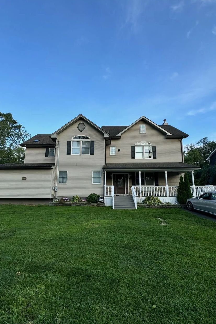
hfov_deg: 73.7
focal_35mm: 16
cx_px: 105
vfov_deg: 96.7
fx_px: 144
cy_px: 166
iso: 40
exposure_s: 1/512
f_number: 2.2
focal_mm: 2.22
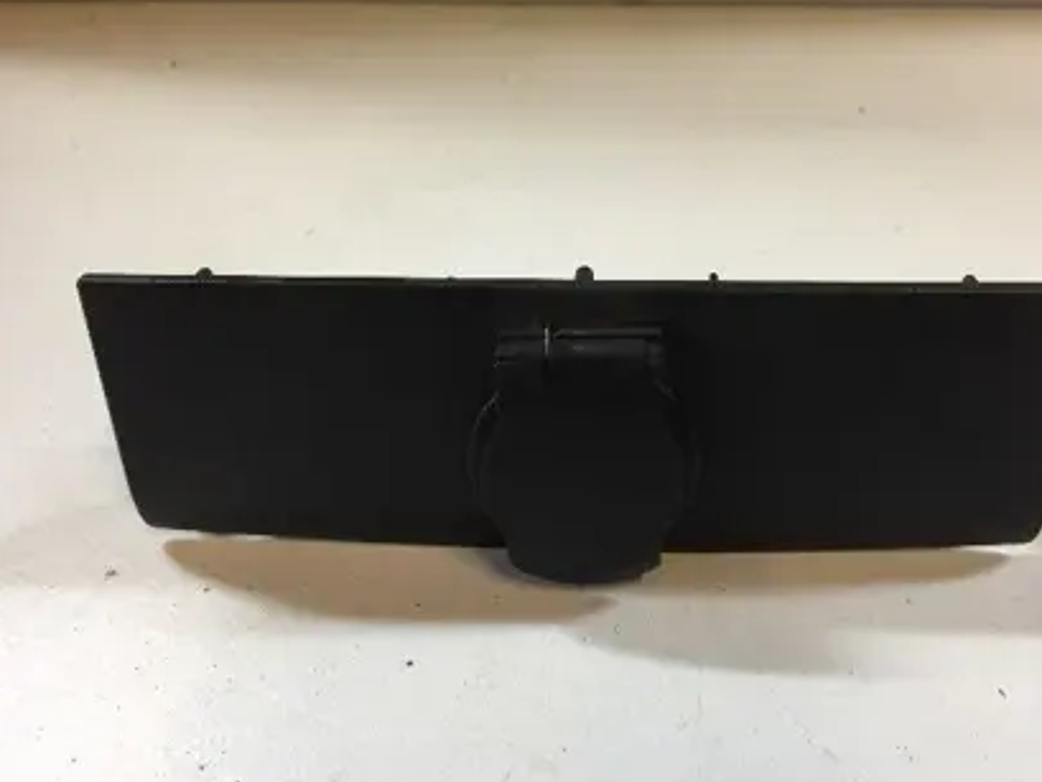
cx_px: 594
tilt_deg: -45.4
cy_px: 400
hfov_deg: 53.8
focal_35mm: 34
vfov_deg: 41.8
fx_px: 1024
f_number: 2.2
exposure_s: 1/33
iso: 125
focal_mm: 4.15
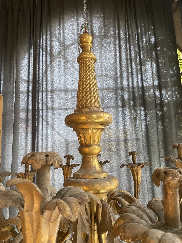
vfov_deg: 67.3
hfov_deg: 53.1
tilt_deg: +10.3
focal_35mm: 26
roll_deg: +1.8
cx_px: 91
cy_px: 122
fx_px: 182
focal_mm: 4.25
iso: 400
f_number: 1.8
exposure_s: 1/50
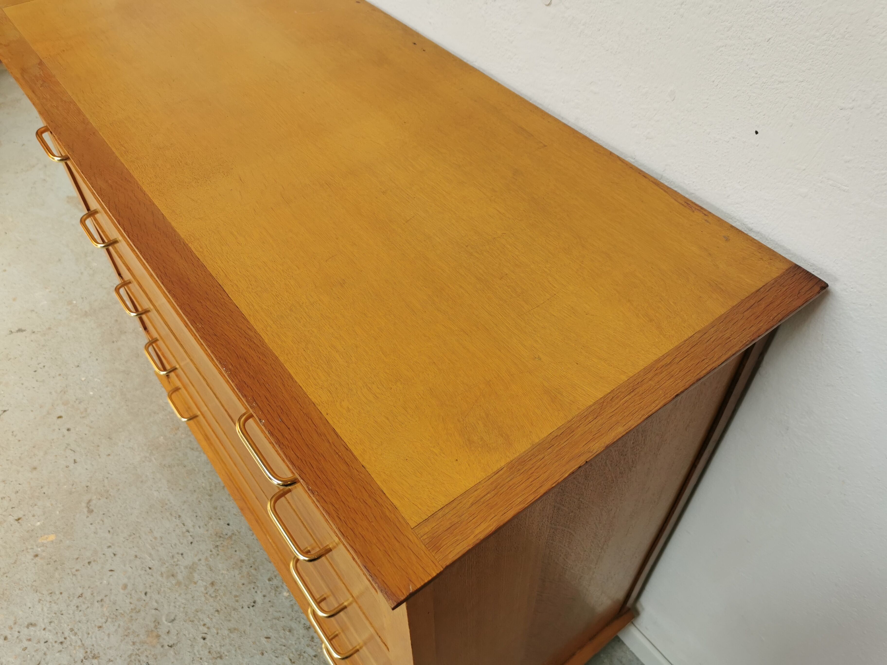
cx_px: 444
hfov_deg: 65.3
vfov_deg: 51.4
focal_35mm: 27
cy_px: 332
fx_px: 692
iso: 50
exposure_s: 1/158
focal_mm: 5.58
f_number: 1.8
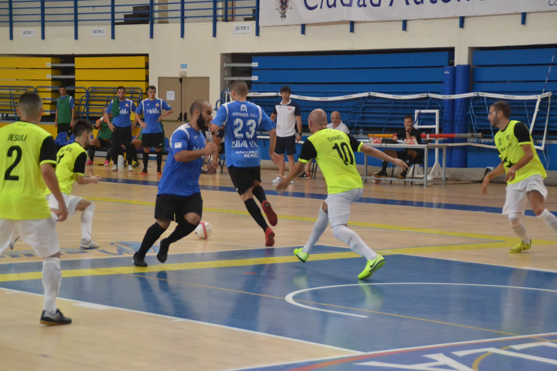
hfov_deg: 19.5
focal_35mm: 105
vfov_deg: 13.0
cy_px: 186
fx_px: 1624
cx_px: 278
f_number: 5.6
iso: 3200
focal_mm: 70
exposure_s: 1/500
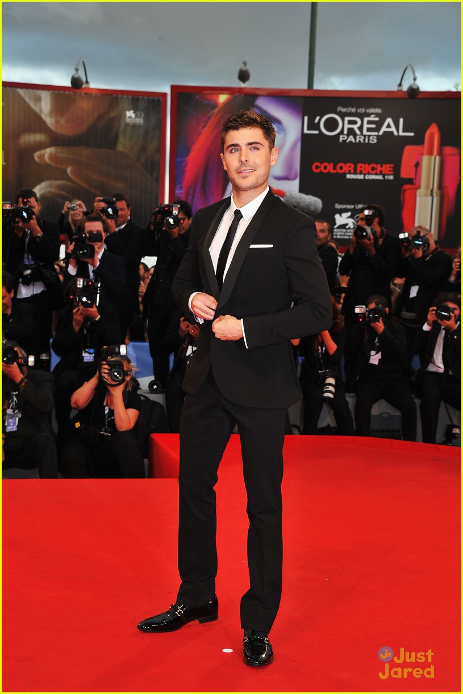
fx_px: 1350
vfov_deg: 28.8
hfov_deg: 19.5
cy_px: 347
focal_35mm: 70
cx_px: 232
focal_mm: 70
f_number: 7.1
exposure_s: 1/200
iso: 500
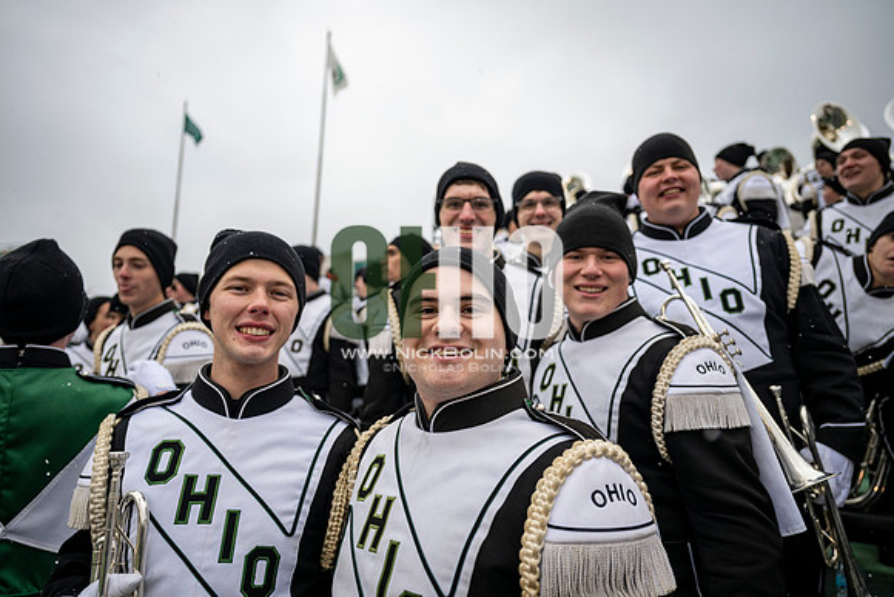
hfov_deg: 73.7
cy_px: 298
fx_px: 596
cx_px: 447
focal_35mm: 24
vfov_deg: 53.2
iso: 160
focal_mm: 24
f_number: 2.8
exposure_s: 1/500
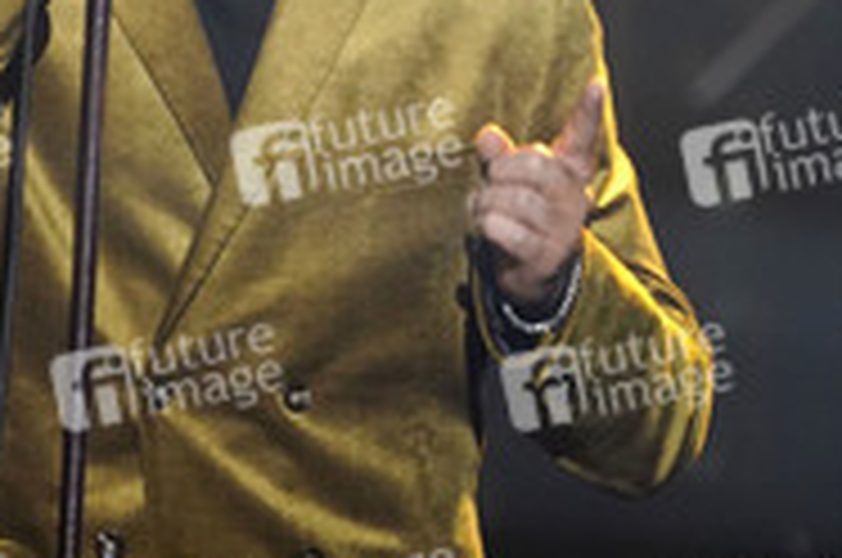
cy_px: 40
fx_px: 33809
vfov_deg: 0.9
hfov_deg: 1.4
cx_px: 227
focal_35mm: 1448
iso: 5000
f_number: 6.3
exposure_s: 1/80
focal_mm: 600
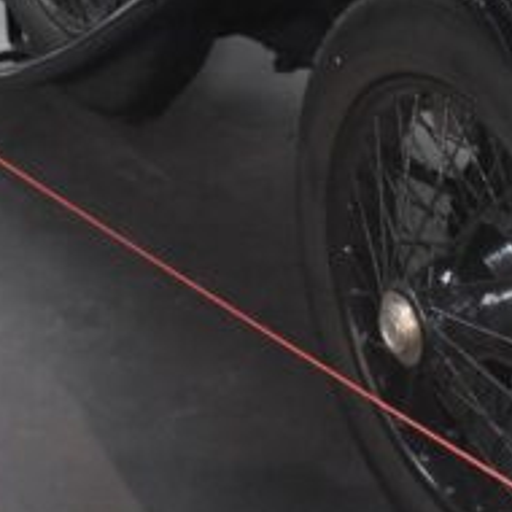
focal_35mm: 103
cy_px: -57
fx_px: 1724
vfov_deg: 16.4
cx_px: 499
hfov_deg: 16.6
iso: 2000
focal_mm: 20
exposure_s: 1/125
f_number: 3.5
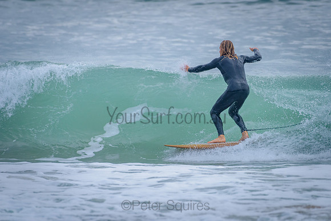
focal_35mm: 613
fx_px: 5636
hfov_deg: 3.4
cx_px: 196
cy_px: 98
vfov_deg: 2.2
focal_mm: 500
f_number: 6.3
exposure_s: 1/2000
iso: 800
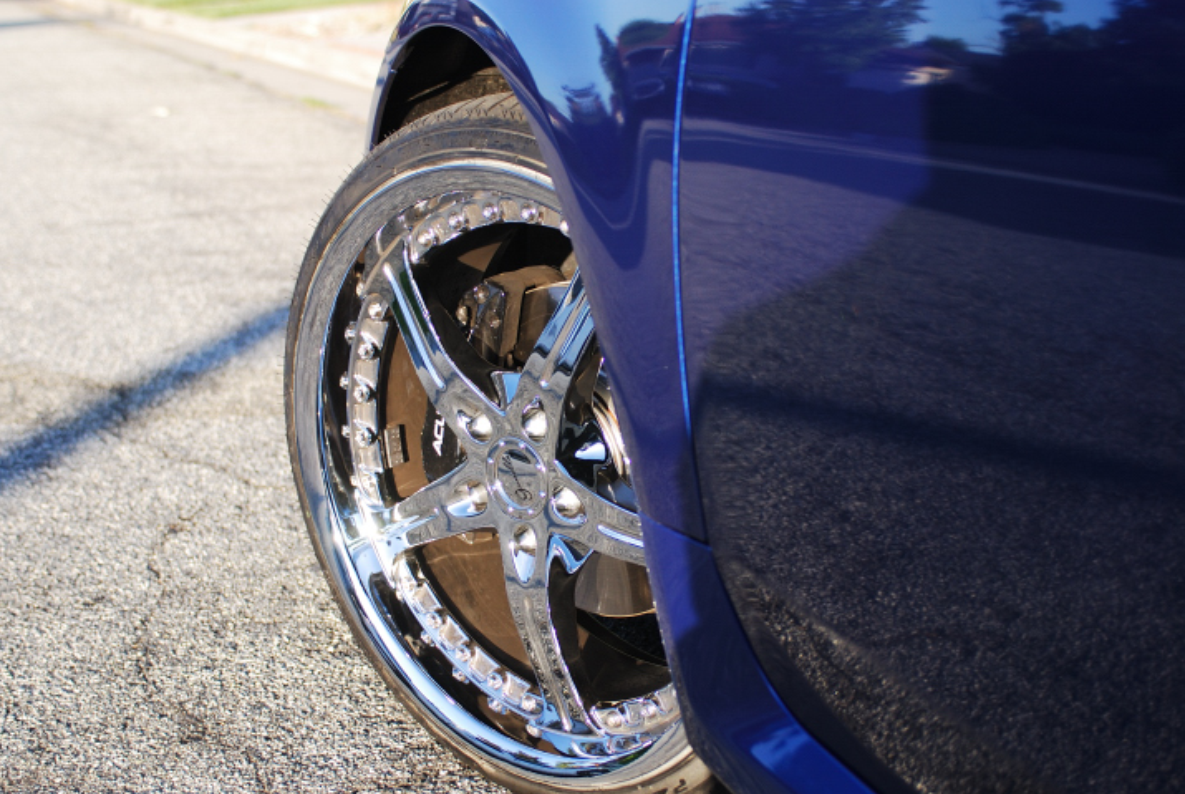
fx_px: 1549
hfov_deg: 41.9
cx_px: 607
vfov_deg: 28.7
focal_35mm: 47
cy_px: 436
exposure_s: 1/640
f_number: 2.8
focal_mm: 28
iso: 200
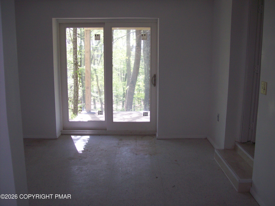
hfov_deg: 51.4
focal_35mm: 36
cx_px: 138
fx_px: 286
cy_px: 103
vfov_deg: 39.7
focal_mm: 6
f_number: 2.7
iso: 80
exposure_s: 1/94.7
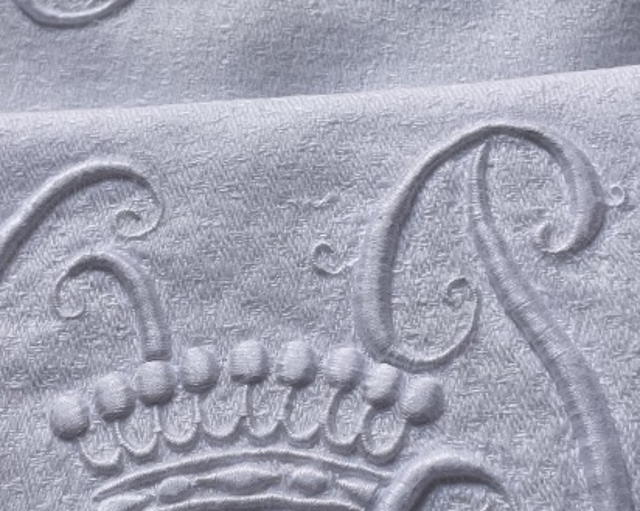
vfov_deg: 20.5
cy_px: 135
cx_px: 272
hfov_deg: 25.7
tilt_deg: -71.3
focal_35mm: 74
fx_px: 1401
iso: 50
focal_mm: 4.2
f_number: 1.6
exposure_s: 1/121
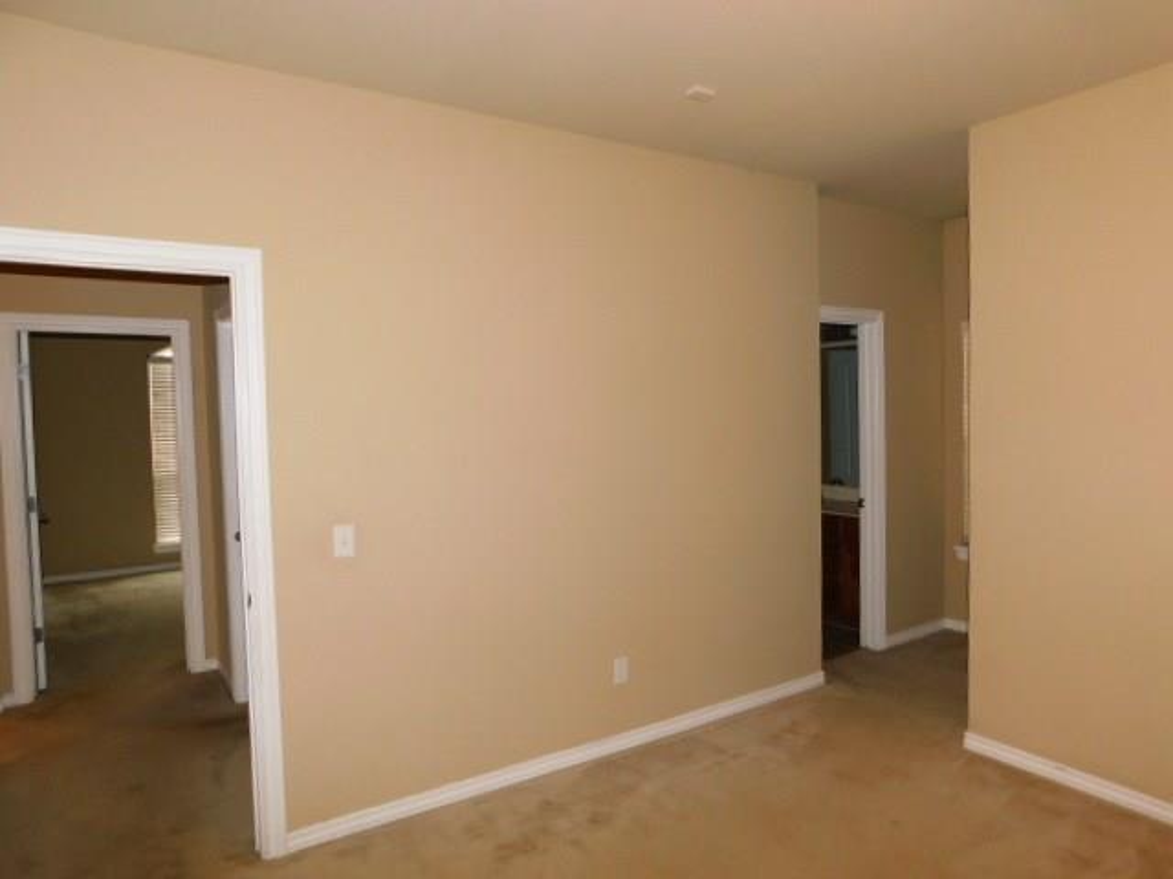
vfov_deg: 58.9
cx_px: 586
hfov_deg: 73.9
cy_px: 440
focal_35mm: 23
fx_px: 779
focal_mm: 4
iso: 200
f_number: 3
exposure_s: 1/30
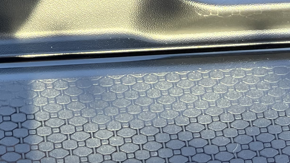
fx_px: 715
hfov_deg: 21.0
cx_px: -75
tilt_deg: -52.1
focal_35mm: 93
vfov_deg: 12.2
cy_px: -109
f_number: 1.6
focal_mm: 5.1
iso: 125
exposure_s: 1/121
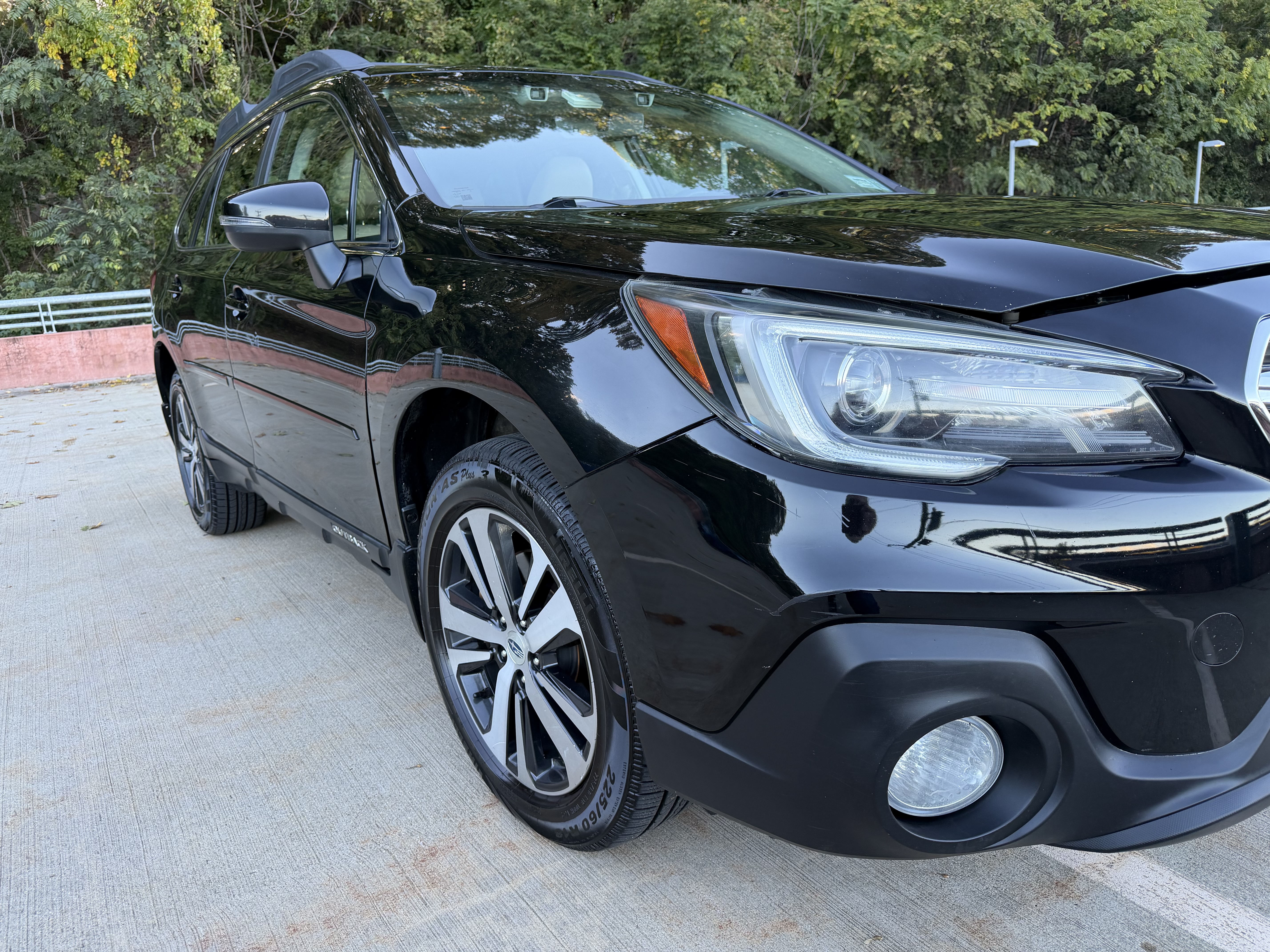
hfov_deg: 71.6
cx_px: 635
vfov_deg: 56.8
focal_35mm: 24
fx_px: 881
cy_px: 476
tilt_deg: -13.1
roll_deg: +4.5
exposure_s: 1/185
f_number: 1.78
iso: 125
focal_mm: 6.76
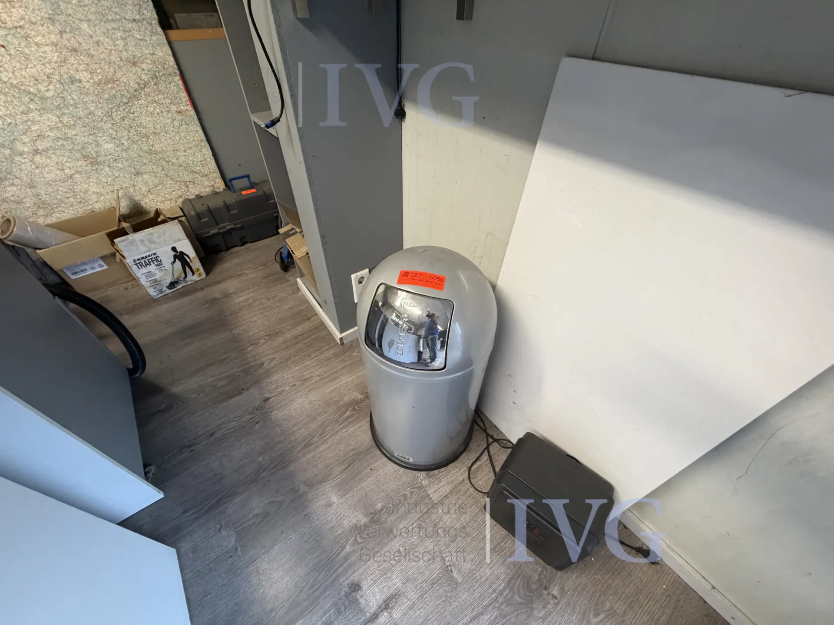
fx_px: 337
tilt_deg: -43.0
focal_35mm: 14
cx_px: 417
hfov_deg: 102.1
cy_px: 312
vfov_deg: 85.7
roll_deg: +0.1
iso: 320
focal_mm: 2.22
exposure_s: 1/118
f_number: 2.2
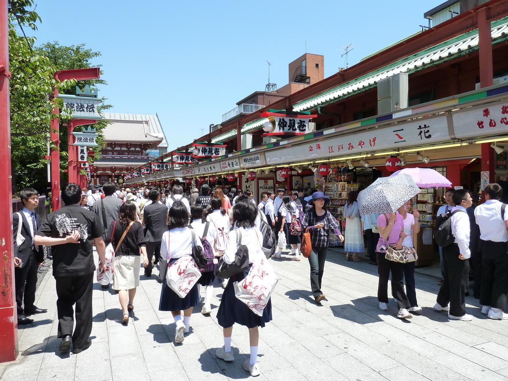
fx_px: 367
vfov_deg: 54.9
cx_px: 254
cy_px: 190
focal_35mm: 25
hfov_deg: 69.4
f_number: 4
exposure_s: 1/400
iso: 125
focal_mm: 4.1
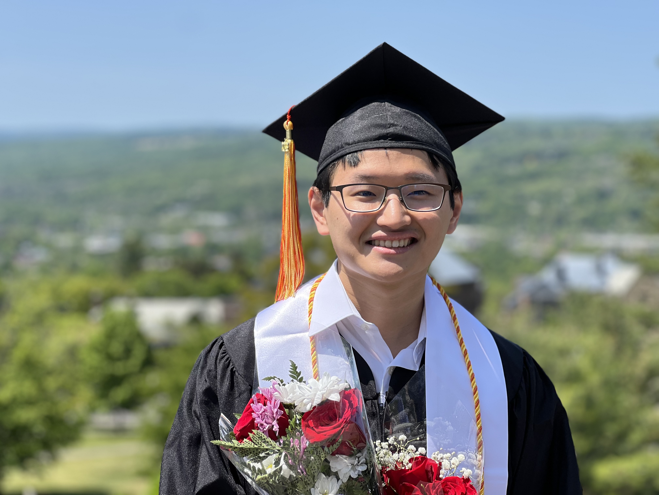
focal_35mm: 77
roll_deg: -0.3
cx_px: 330
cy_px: 248
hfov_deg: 25.3
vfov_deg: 19.1
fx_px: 1466
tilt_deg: -2.3
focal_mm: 9
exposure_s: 1/471
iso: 32
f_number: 2.8
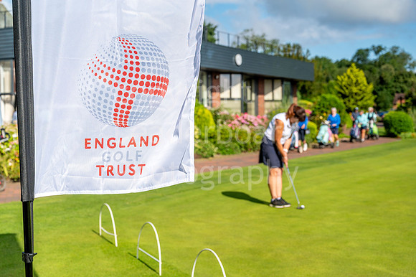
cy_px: 138
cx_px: 208
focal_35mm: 53
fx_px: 612
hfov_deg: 37.5
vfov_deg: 25.5
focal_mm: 53
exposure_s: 1/2500
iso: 160
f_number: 5.6
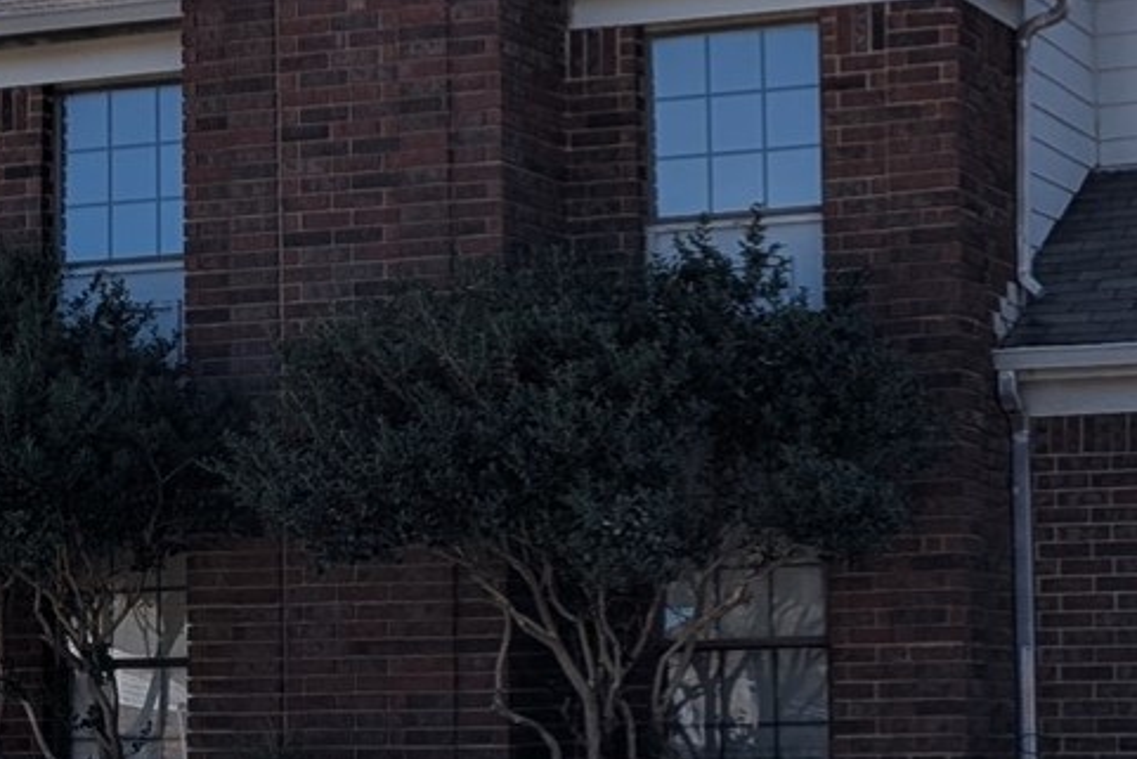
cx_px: 827
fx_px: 3349
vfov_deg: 12.9
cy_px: 527
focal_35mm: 106
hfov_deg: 19.2
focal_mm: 6.9
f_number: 1.68
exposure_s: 1/1572
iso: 23
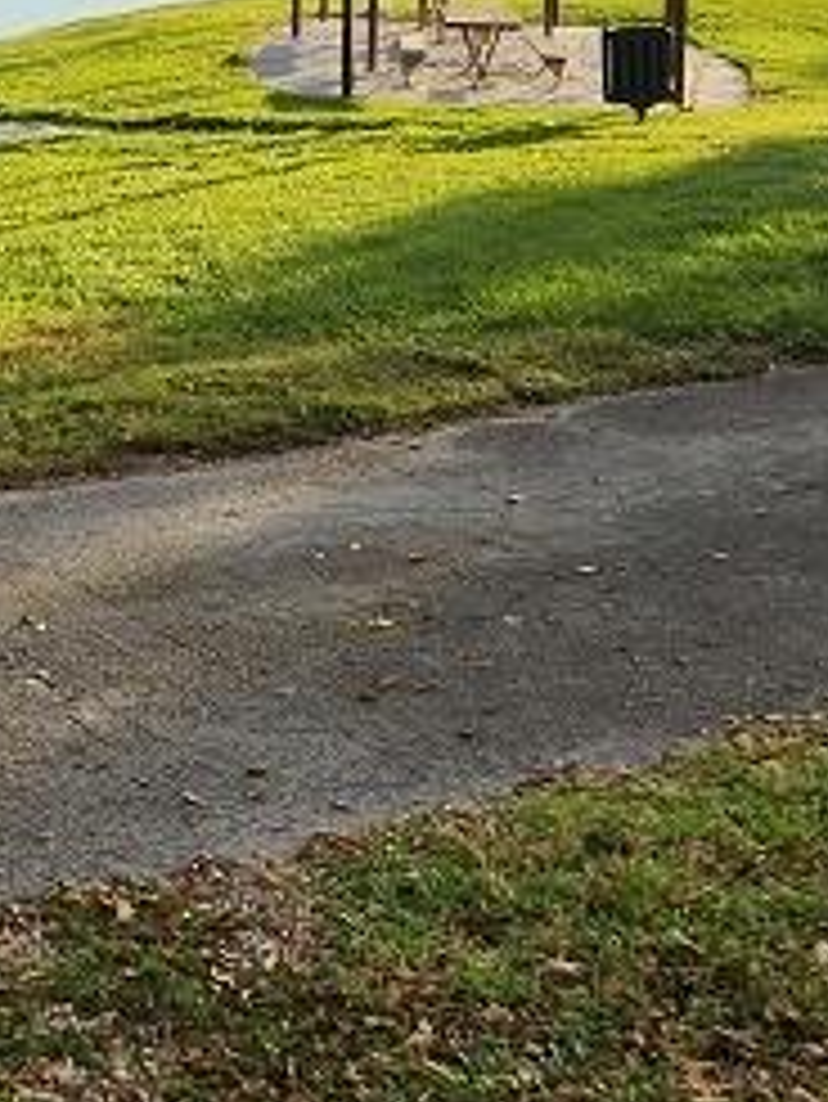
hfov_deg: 19.2
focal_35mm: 75
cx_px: 32
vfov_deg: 24.6
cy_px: -27
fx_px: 2390
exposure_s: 1/1055
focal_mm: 5.4
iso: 20
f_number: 1.8
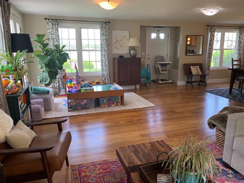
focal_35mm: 27
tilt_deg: -11.2
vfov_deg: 51.4
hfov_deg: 65.3
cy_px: 91
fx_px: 190
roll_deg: -0.3
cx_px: 125
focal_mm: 4.25
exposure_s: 1/60
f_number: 1.8
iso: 64
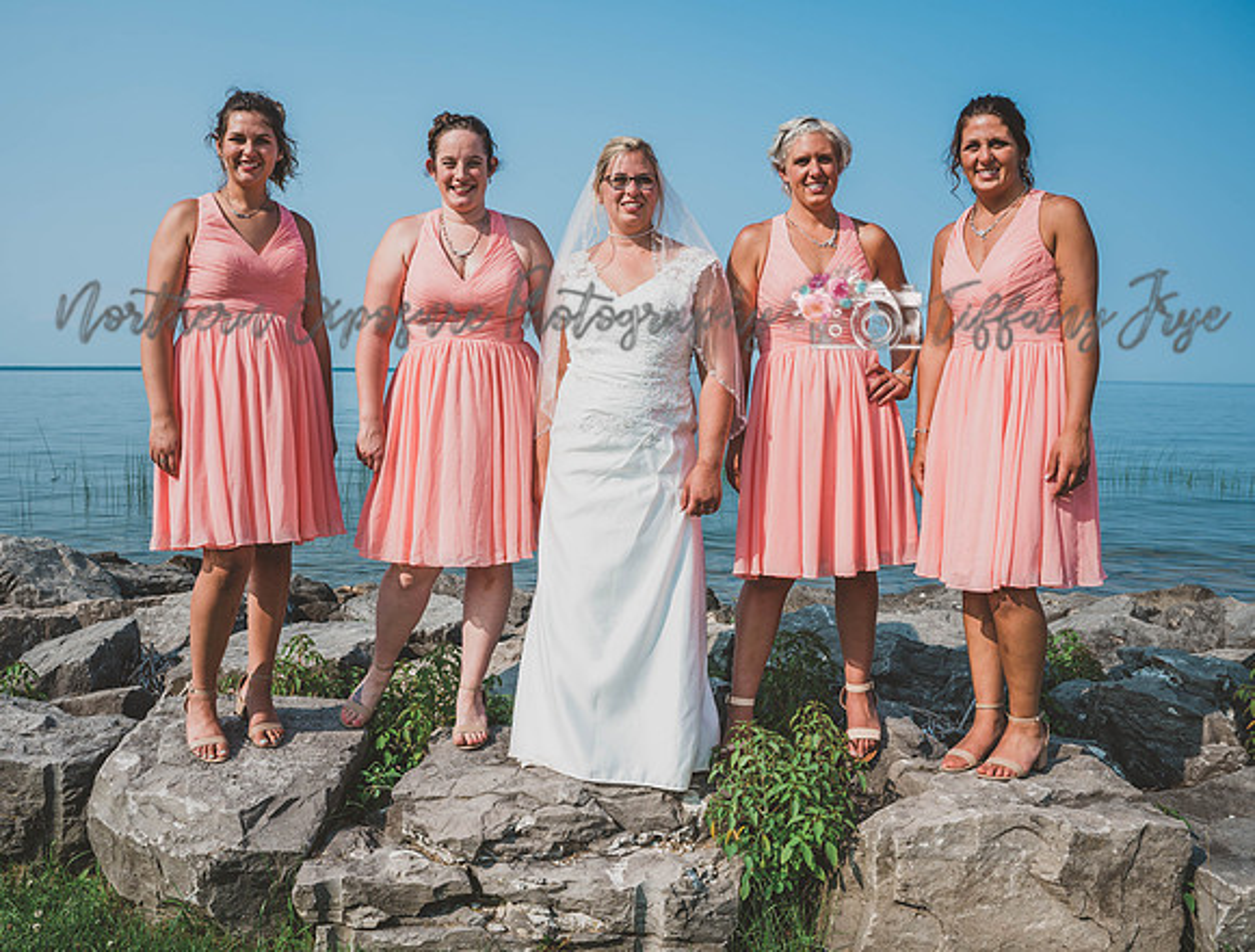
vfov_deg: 50.2
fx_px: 1016
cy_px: 445
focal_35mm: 28
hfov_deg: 63.4
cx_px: 602
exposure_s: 1/400
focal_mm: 24
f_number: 7.1
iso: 100
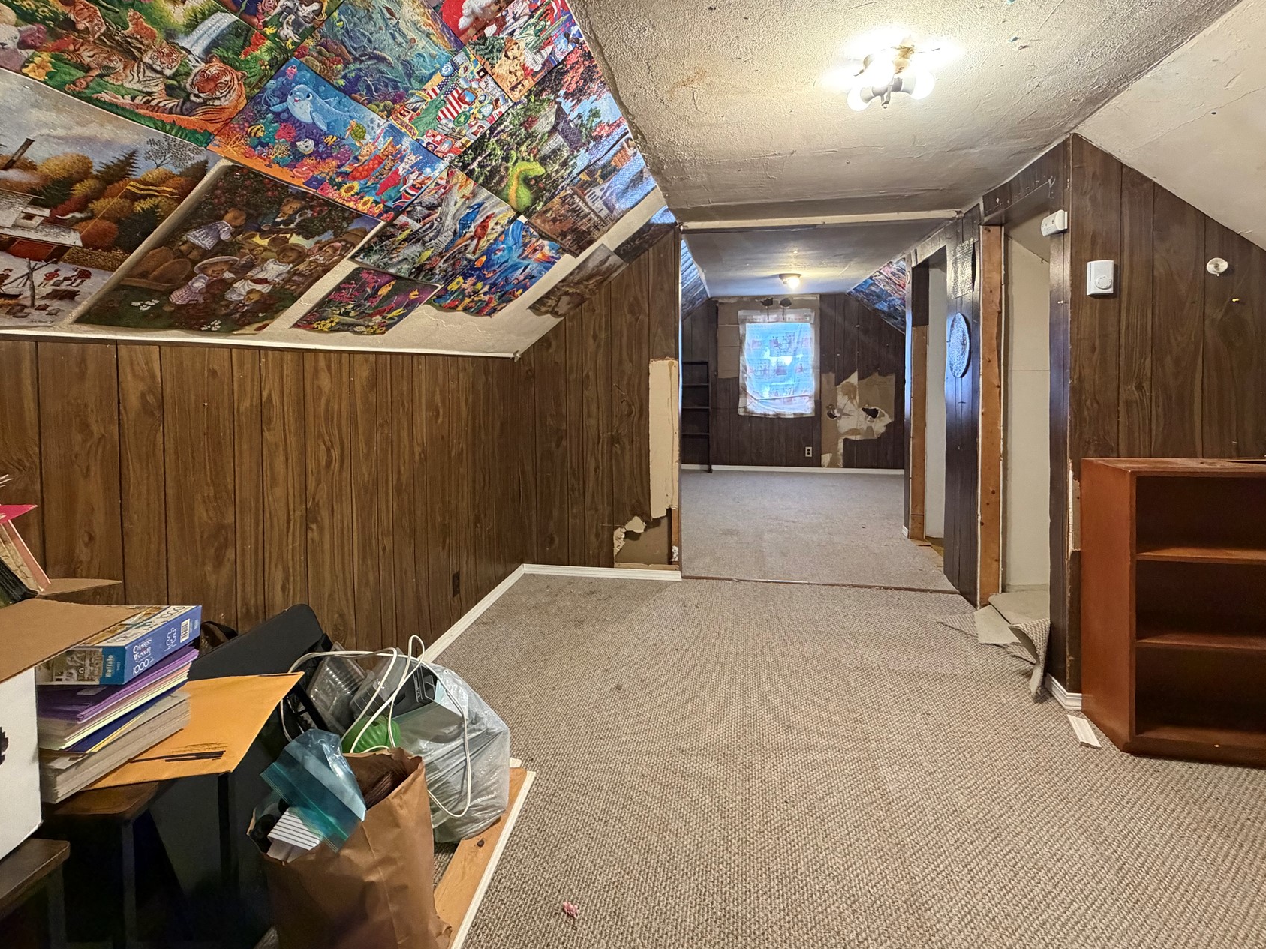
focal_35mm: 17
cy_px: 390
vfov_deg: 74.1
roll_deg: +1.0
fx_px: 622
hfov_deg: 91.0
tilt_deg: -1.9
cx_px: 623
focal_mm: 2.22
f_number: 2.2
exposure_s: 1/60
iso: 640
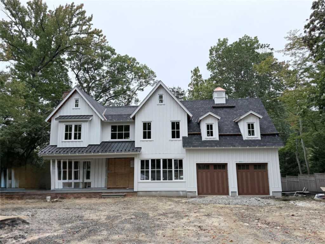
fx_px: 225
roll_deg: +1.5
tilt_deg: +9.5
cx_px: 162
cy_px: 122
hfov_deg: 71.6
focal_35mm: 24
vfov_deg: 56.8
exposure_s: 1/1812
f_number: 1.78
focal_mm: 6.76
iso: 80
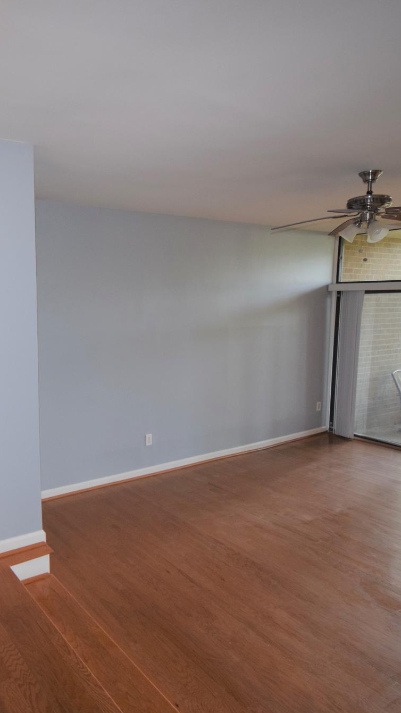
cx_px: 85
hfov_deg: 45.4
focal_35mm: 24
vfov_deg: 76.3
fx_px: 454
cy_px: 358
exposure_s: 1/100
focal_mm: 10
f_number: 5
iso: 800
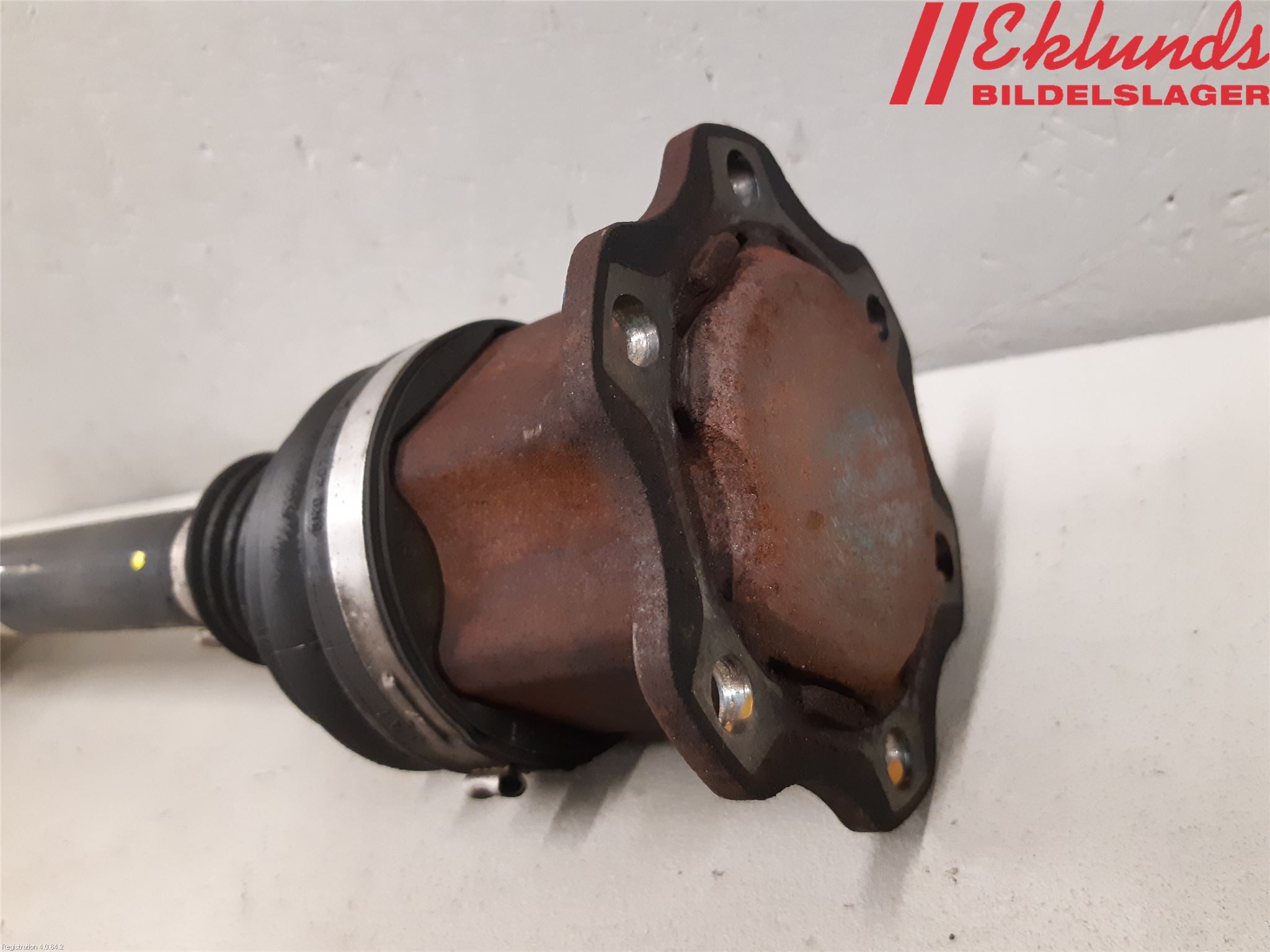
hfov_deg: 67.3
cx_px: 635
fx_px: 954
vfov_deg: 53.1
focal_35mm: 26
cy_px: 476
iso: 320
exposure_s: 1/50
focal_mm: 3.93
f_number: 1.7
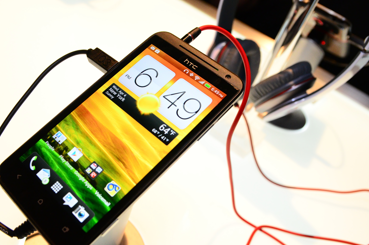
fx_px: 378
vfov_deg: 35.8
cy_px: 132
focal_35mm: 37
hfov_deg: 51.7
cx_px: 150
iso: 1600
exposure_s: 1/160
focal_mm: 20
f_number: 4.5
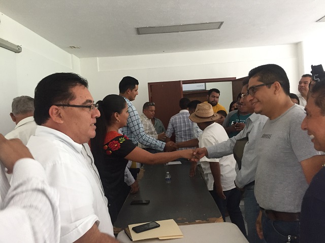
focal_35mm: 29
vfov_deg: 48.2
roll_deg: +1.8
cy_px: 122
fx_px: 272
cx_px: 162
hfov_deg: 61.7
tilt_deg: -1.2
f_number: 2.2
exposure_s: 1/30
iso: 160
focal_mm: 4.15
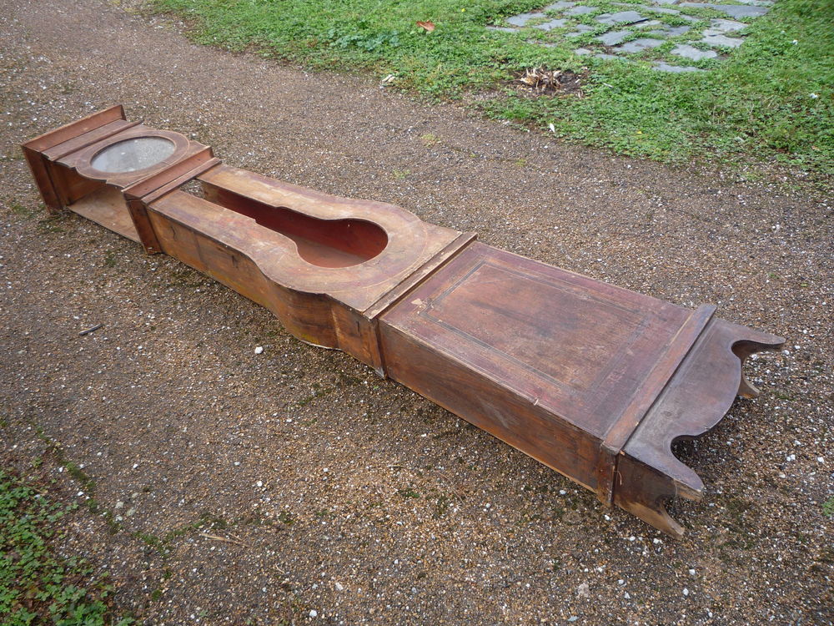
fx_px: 723
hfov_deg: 60.0
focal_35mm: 30
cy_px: 313
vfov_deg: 46.8
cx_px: 417
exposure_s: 1/160
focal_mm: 5.2
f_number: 4
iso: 100
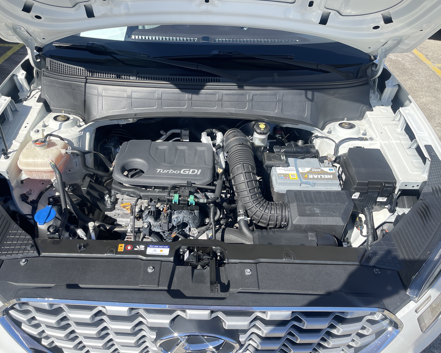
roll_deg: -2.2
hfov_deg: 63.9
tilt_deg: -37.9
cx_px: 199
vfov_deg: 53.2
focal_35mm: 27
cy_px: 174
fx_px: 352
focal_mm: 5.1
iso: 32
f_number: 1.6
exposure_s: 1/1252
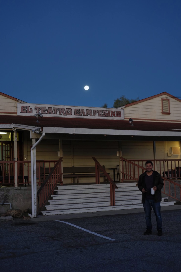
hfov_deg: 27.0
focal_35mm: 50
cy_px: 136
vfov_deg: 39.6
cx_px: 90
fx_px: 376
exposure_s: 1/60
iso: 500
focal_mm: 50
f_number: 1.8
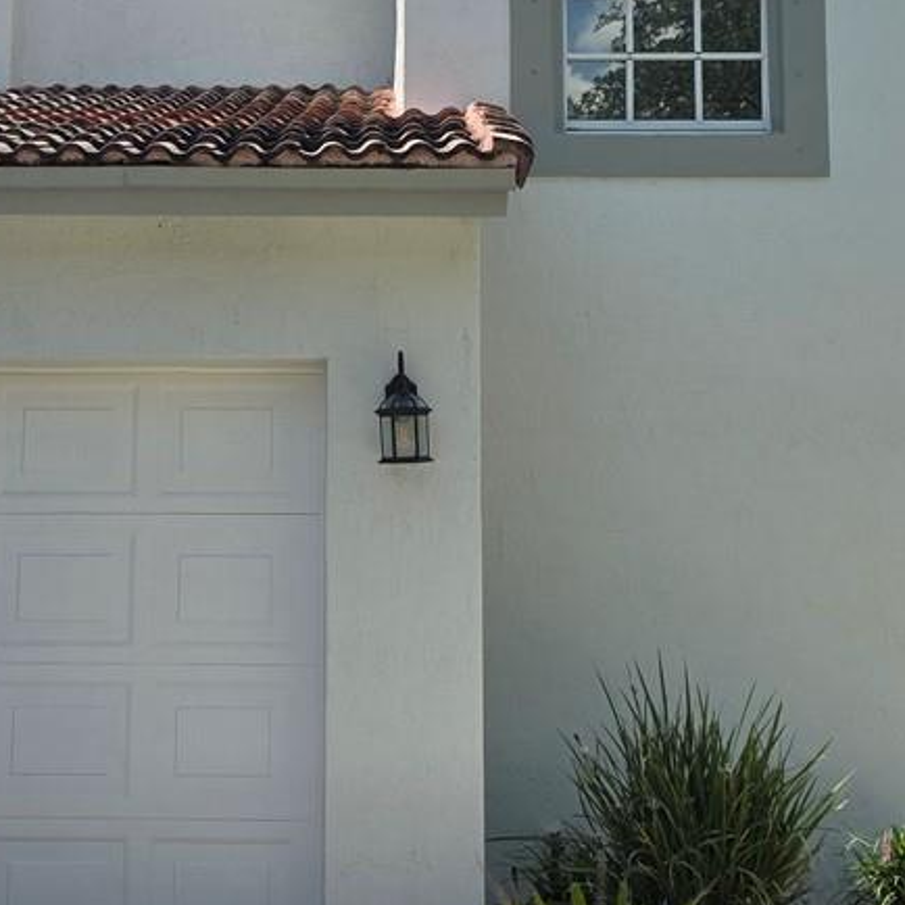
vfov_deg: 22.9
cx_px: 240
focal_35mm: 75
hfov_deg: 22.9
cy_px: 277
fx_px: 2218
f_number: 1.7
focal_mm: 6.3
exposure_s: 1/5608
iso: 80
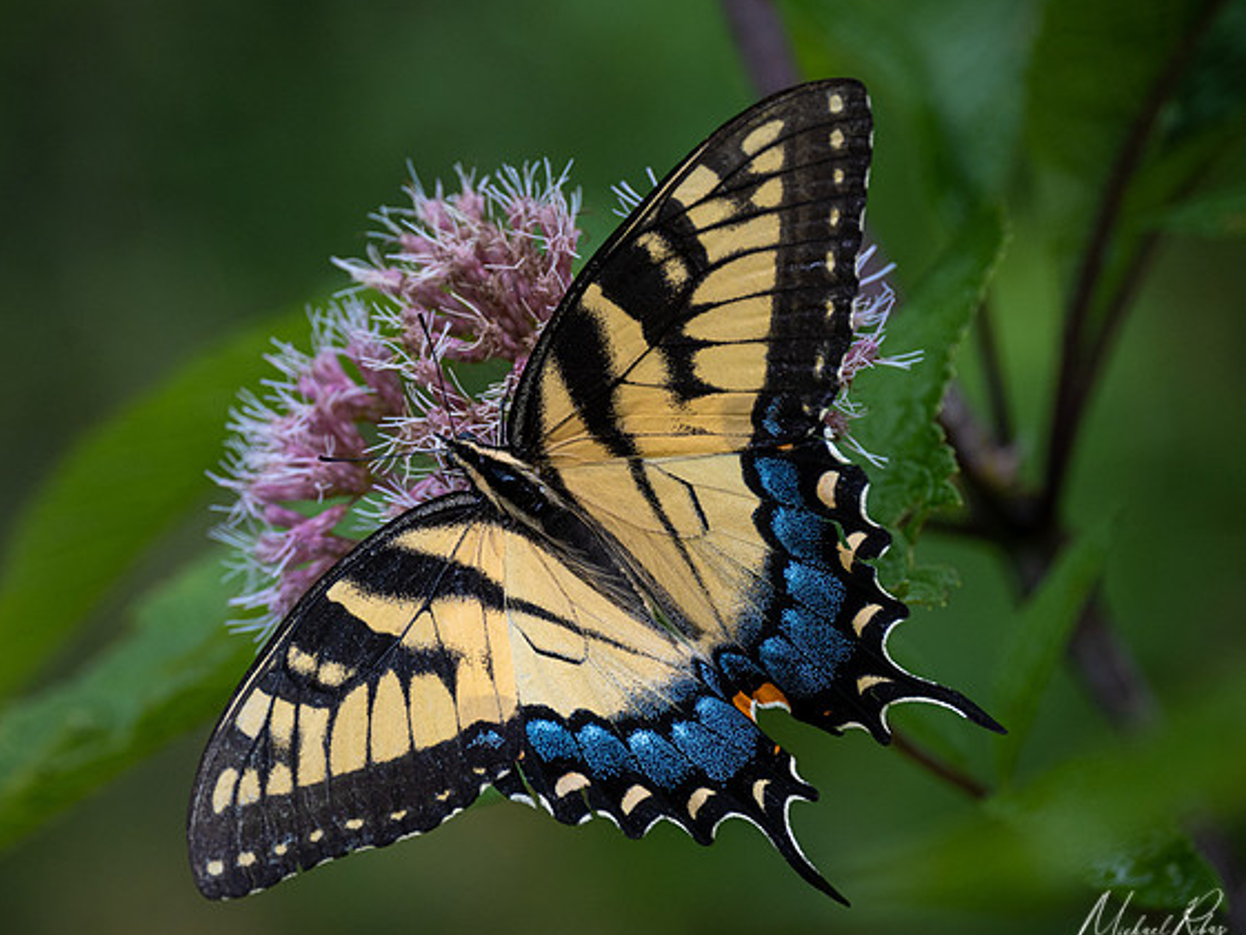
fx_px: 11881
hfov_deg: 6.0
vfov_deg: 4.5
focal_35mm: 330
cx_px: 499
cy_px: 471
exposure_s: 1/200
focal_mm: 190
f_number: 8
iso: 400
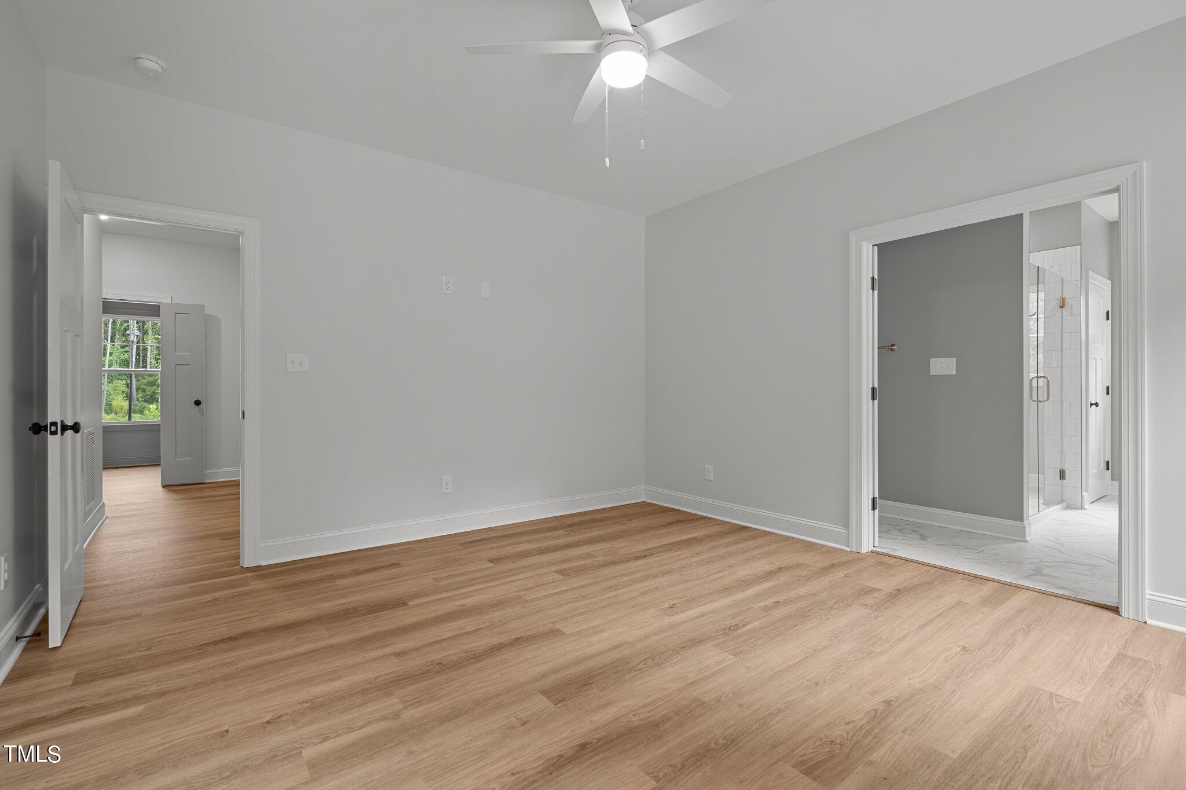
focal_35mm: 16
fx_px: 527
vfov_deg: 73.7
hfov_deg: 96.7
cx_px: 593
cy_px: 395
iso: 400
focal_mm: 16
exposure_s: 1/2
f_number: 8
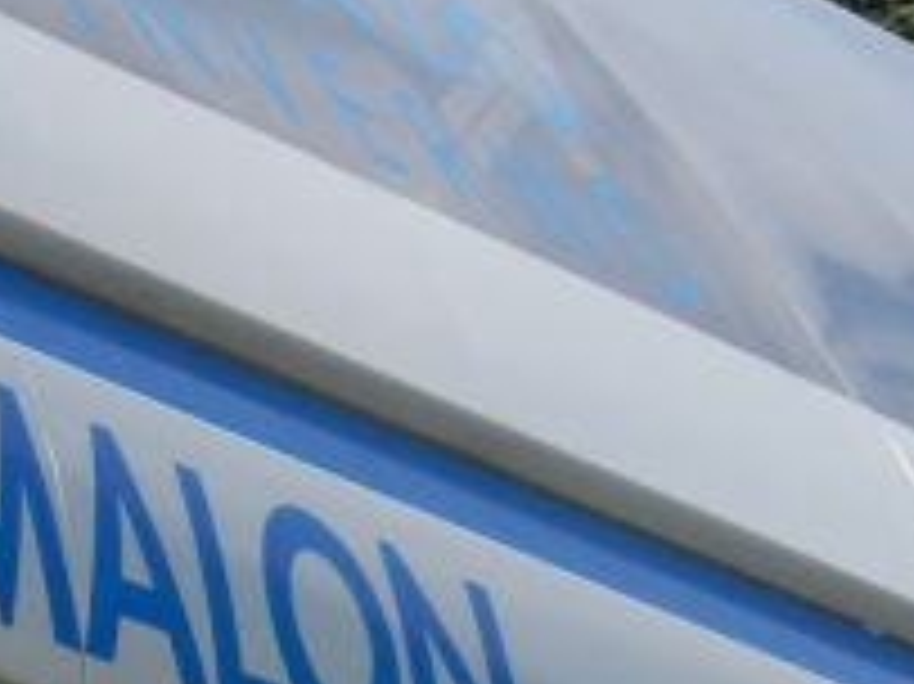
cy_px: 252
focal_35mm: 484
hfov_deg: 4.1
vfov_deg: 3.1
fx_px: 12772
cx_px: -239
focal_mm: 22.2
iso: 160
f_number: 5.1
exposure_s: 1/640
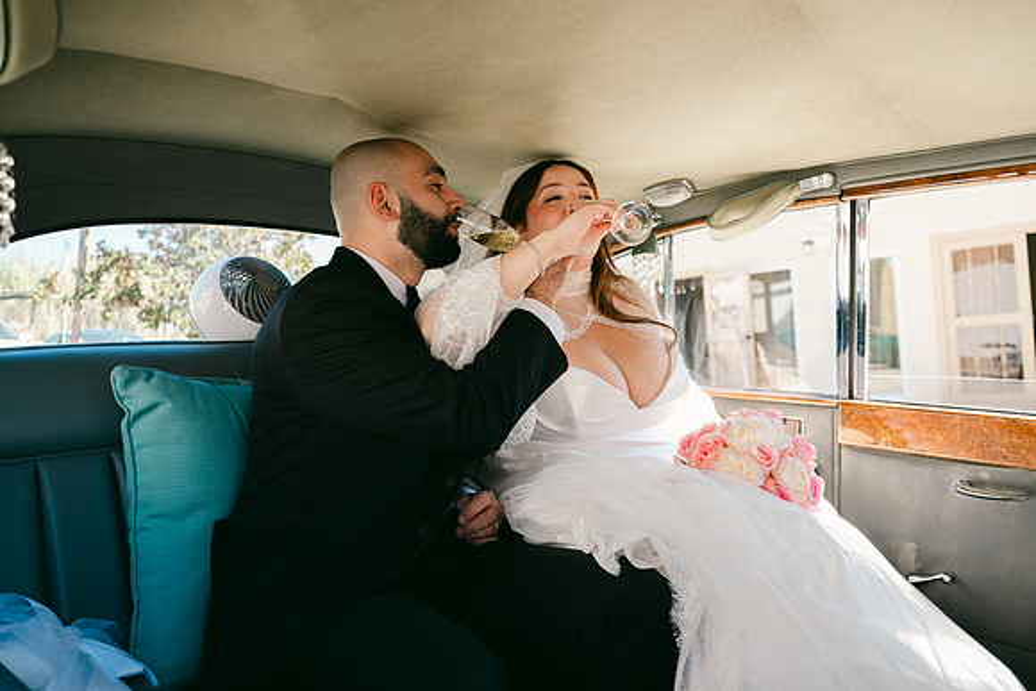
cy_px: 346
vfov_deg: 51.4
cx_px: 518
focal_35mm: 25
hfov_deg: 71.6
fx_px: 718
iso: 125
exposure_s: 1/80
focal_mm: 30
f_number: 4
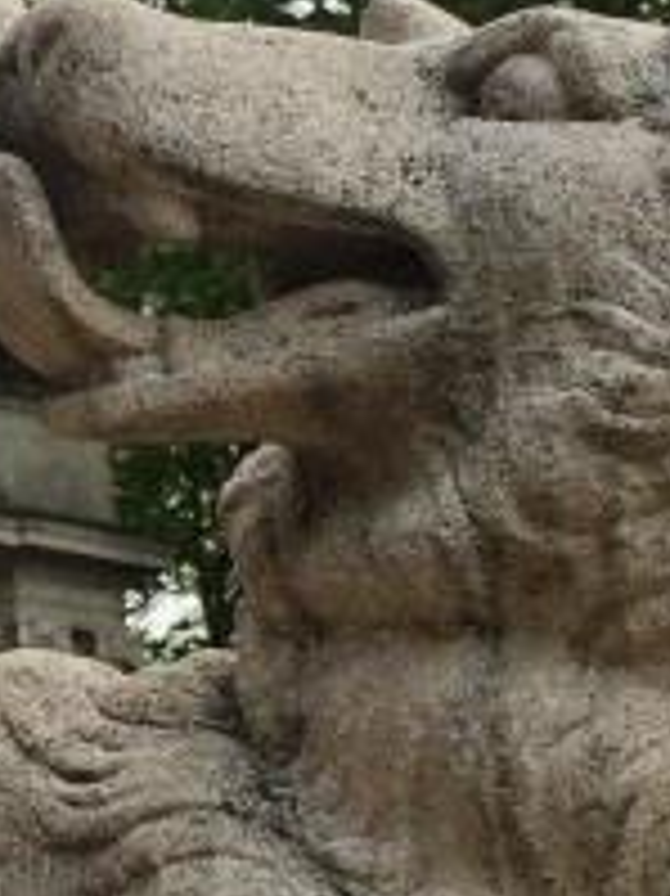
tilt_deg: +5.1
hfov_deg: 9.7
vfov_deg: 13.1
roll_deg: +5.3
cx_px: -238
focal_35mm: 149
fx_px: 3849
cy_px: 842
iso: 32
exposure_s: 1/954
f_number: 2.2
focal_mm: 4.15
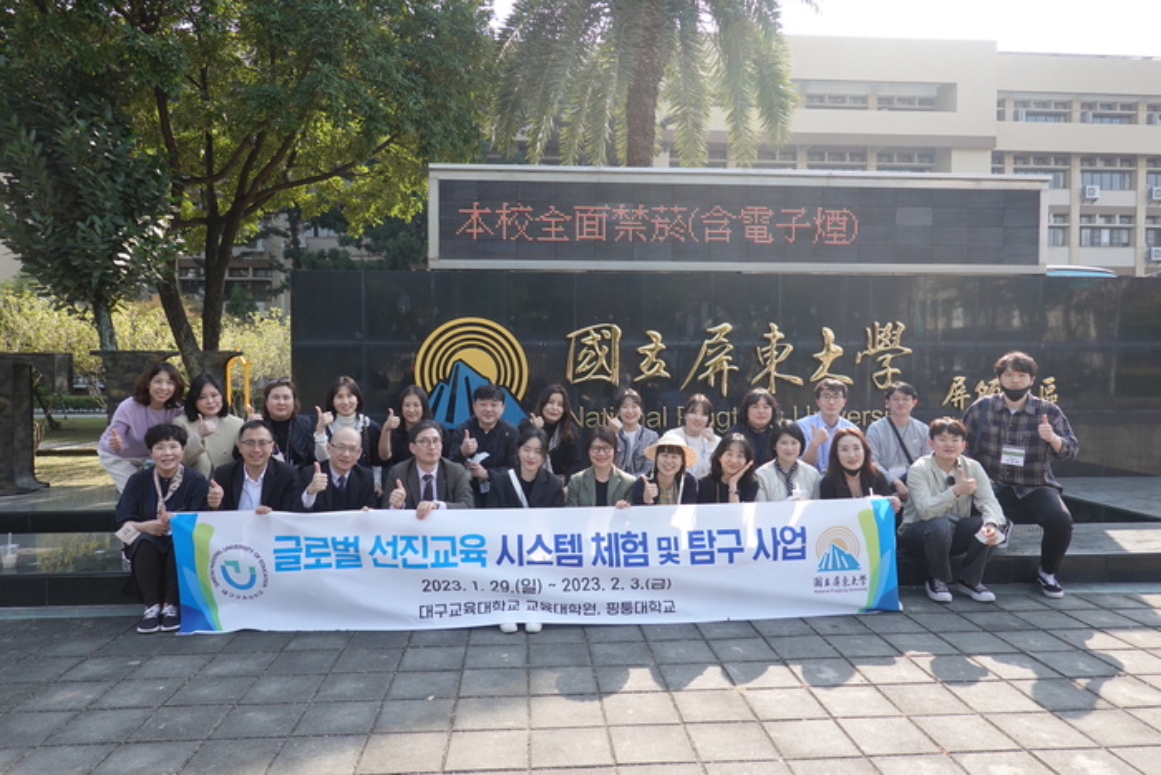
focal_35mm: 24
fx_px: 774
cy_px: 388
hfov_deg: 73.7
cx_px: 580
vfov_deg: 53.2
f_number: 2.8
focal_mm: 9
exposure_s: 1/400
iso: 125
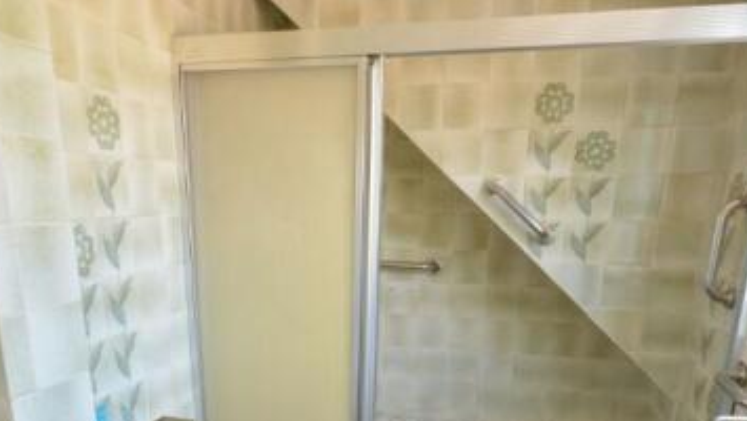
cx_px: 356
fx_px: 575
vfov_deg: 37.2
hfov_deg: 66.0
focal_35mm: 29
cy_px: 390
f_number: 8
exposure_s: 1/15
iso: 400
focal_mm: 10
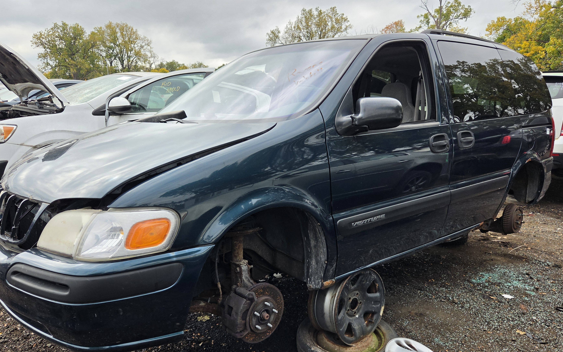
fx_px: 430
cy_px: 190
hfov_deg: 66.5
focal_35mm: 28
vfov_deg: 44.5
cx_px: 277
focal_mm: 5.4
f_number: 1.8
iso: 80
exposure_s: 1/3521
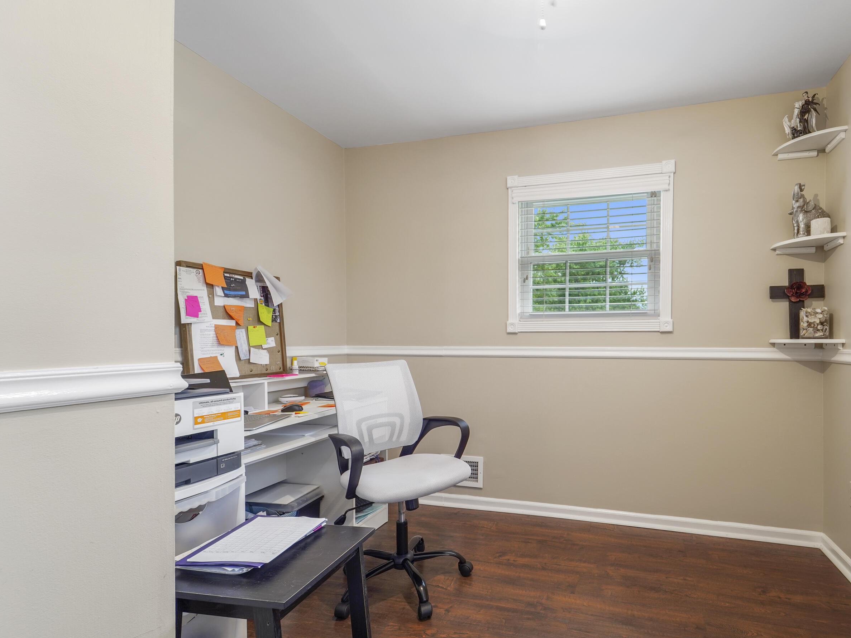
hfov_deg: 89.5
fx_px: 418
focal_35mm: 17
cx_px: 523
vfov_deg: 74.6
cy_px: 346
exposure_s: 1.3
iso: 320
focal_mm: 14
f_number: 8
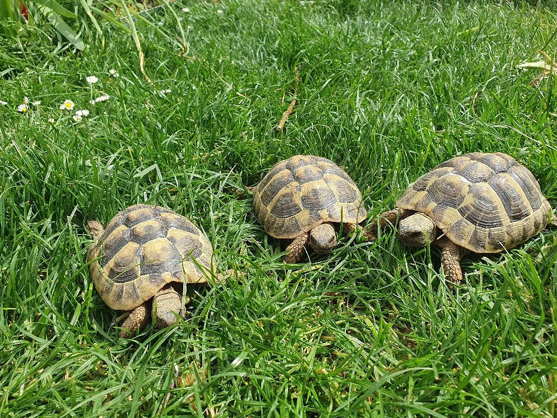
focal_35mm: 26
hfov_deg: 67.3
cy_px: 209
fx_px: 418
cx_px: 278
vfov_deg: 53.1
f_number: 2.4
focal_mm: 4.32
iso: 50
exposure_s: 1/833
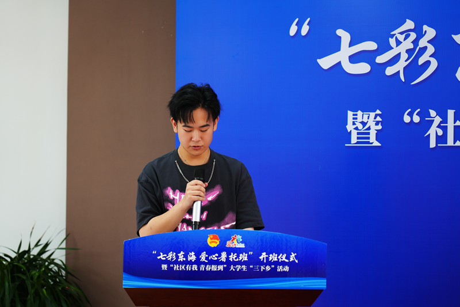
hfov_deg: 19.5
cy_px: 154
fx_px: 1341
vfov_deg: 13.0
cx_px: 230
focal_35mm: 105
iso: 500
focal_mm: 105
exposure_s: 1/160
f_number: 4
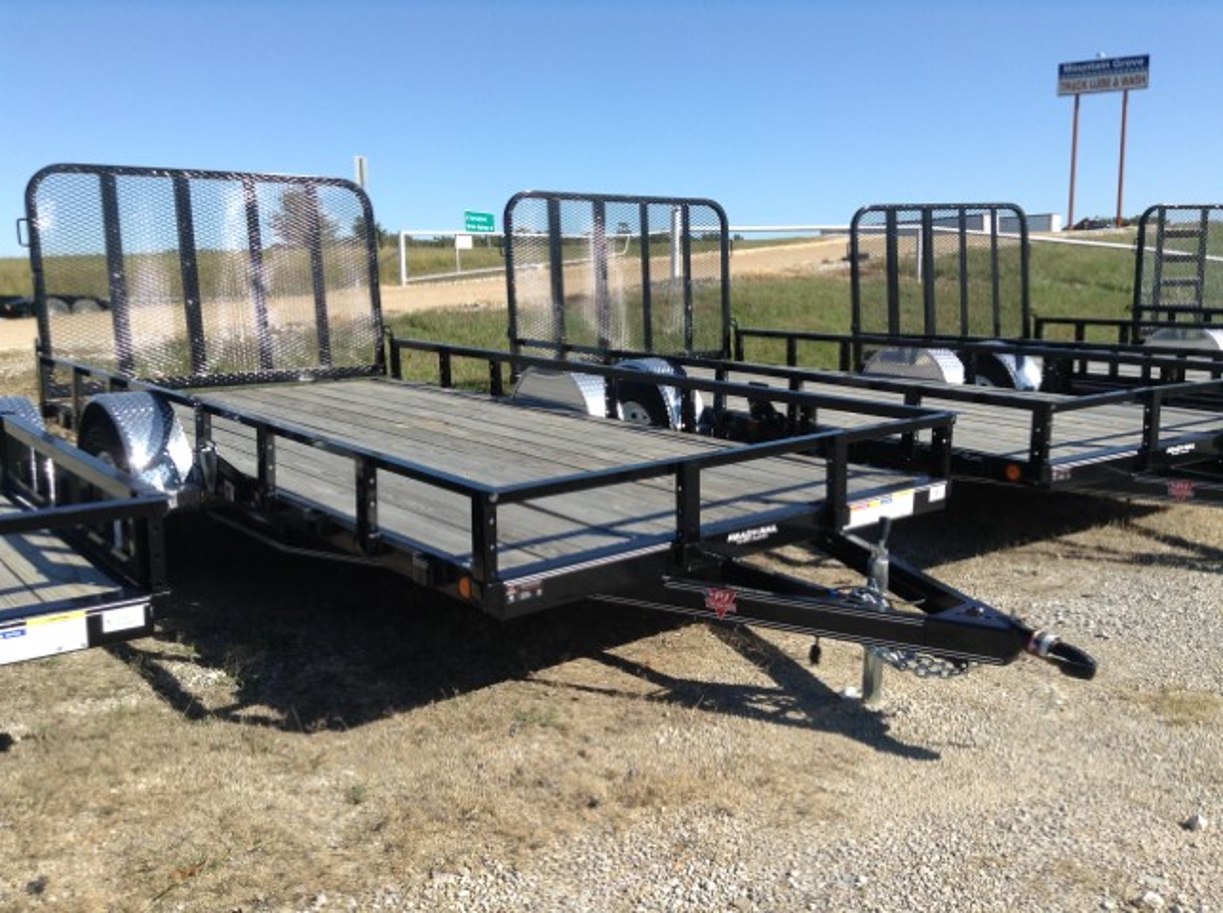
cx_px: 612
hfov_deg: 55.4
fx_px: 1164
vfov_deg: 42.8
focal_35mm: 33
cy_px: 456
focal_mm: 3.3
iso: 25
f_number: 2.4
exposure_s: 1/999
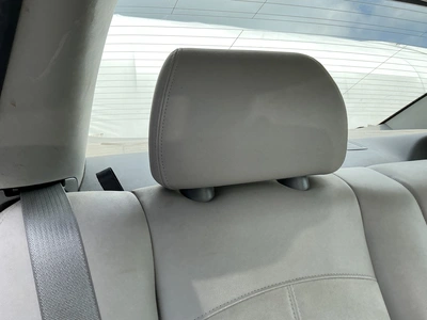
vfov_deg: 49.7
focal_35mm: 28
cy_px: 160
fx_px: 345
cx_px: 214
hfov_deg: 63.4
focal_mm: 3
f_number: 1.8
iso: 25
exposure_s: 1/380
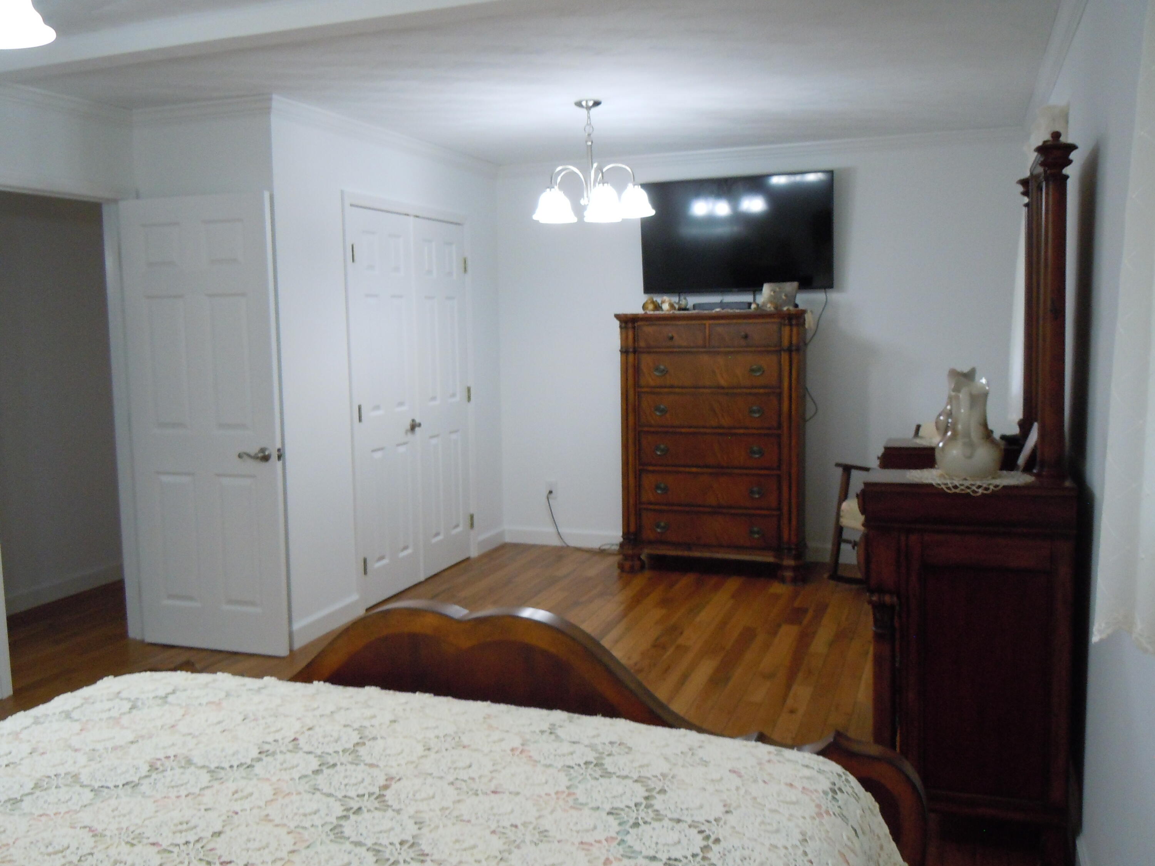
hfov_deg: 60.0
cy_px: 433
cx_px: 578
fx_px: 1001
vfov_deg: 46.8
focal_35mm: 30
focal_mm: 5.4
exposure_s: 1/30
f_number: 3.5
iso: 400
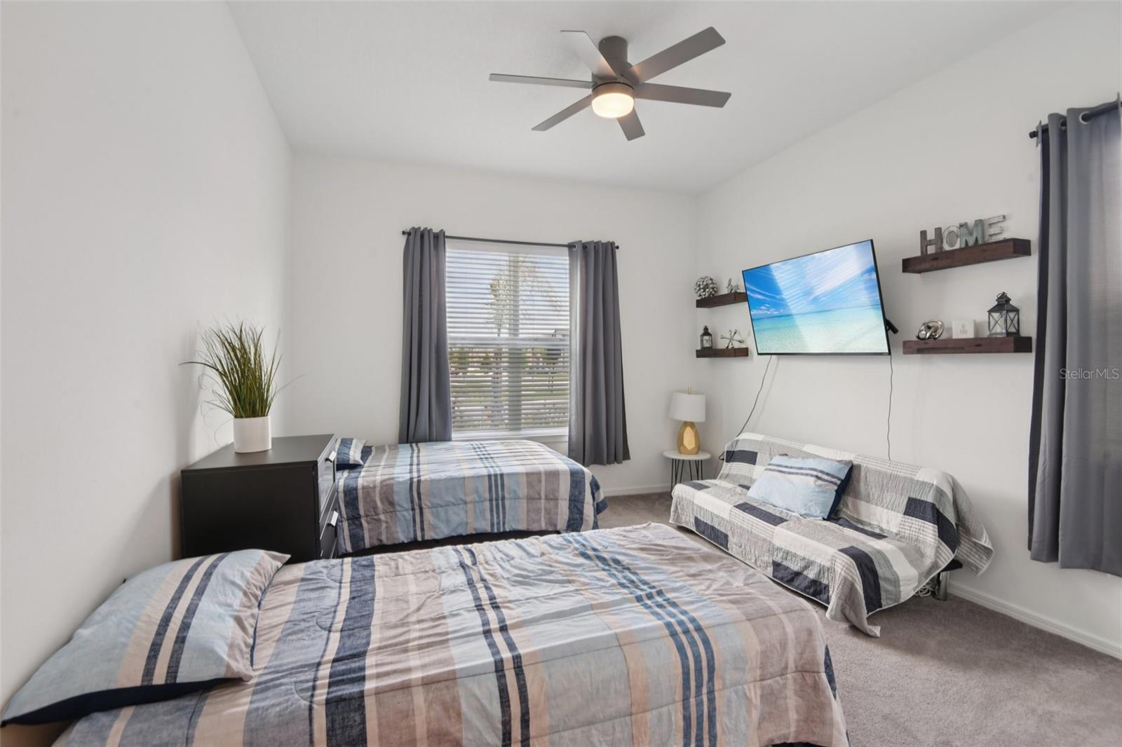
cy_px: 374
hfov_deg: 96.7
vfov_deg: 73.7
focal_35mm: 16
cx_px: 561
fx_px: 499
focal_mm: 16
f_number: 8
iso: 400
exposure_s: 1/25
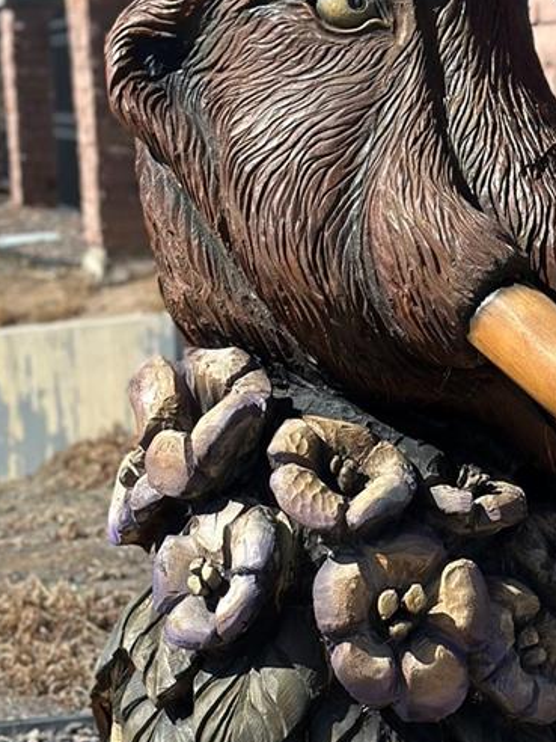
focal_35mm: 117
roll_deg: -0.5
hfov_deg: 12.5
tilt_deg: -8.0
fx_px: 2506
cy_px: 511
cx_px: 589
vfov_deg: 16.8
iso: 80
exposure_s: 1/5263
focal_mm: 6.86
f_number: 1.78
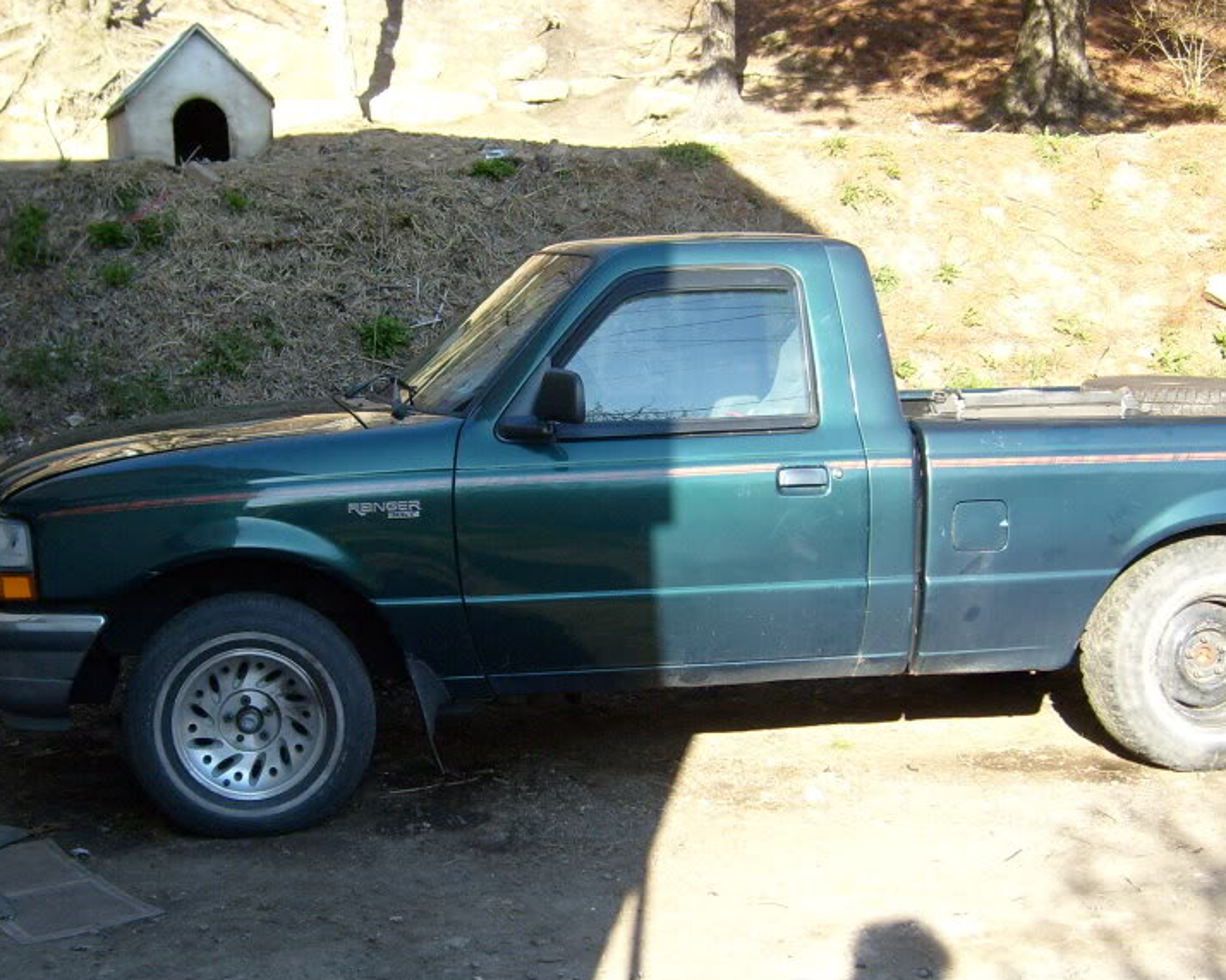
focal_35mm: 49
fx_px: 1778
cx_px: 527
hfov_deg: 38.0
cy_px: 553
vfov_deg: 30.8
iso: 80
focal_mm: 5.8
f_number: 2.8
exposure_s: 1/250
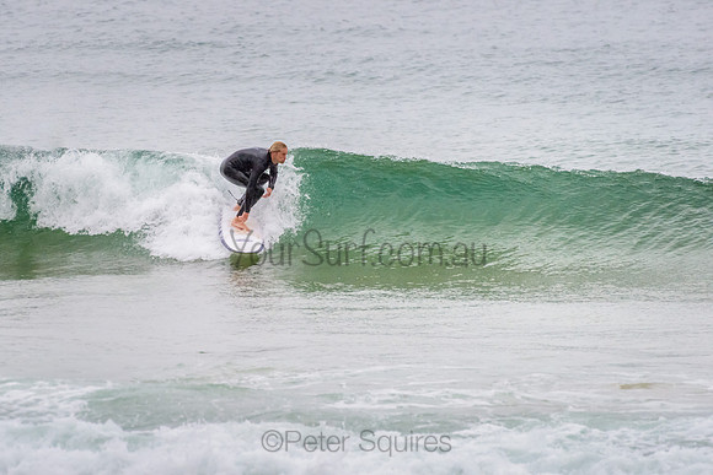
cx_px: 276
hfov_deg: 3.4
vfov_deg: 2.2
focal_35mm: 613
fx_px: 12150
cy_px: 228
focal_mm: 500
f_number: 5.6
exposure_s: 1/1000
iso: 1100
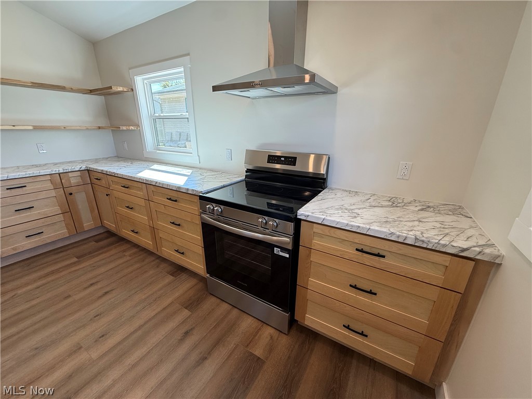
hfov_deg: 102.1
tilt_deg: -18.5
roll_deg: -0.4
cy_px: 200
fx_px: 215
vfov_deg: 85.7
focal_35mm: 14
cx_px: 266
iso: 100
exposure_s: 1/99
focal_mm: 2.22
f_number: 2.2
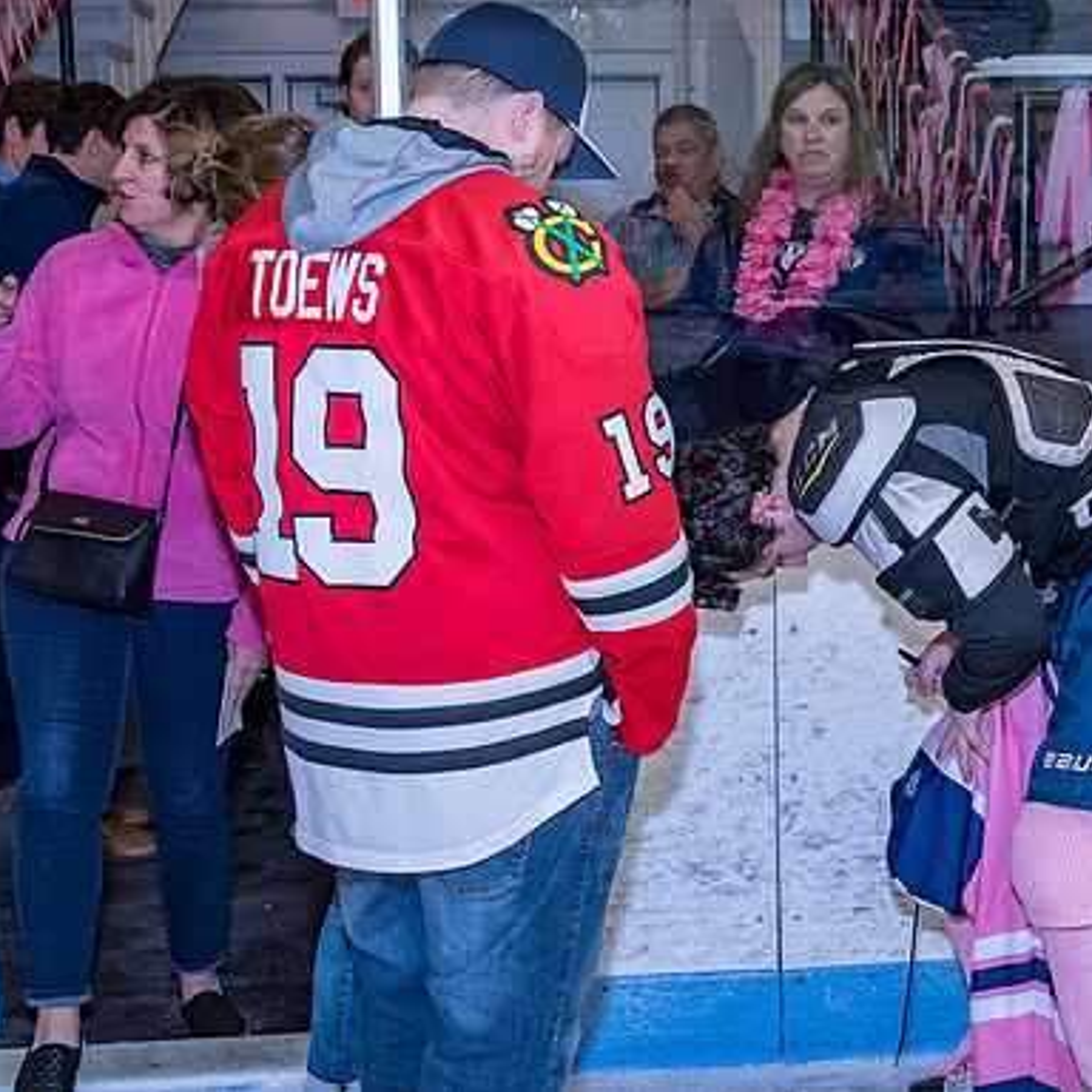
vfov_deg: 27.3
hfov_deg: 26.6
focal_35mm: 63
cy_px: 597
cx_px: 931
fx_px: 2248
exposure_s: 1/250
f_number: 5
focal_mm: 28
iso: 800
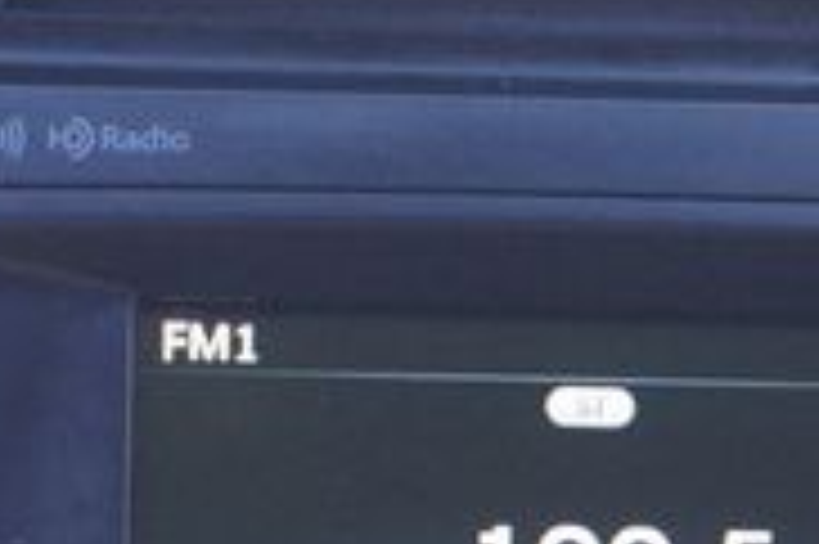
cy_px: 674
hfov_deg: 12.2
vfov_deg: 8.0
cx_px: 536
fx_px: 3841
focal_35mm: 169
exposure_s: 1/60
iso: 1000
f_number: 5
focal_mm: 32
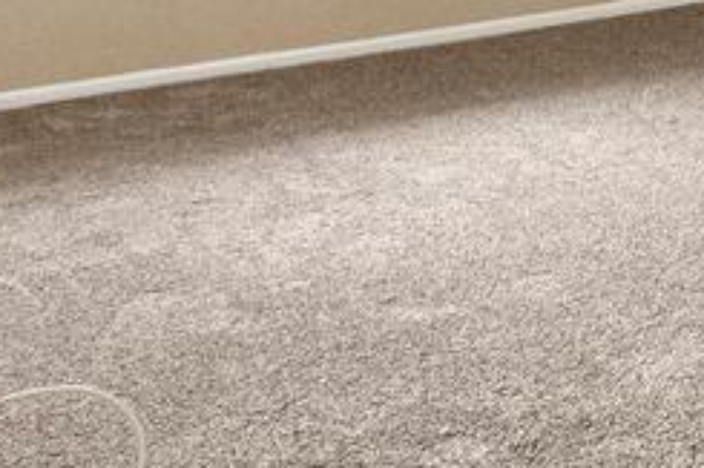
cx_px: 1066
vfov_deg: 17.7
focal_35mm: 67
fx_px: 1309
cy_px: -281
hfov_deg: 23.7
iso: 12800
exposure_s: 1/2
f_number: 7.1
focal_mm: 16
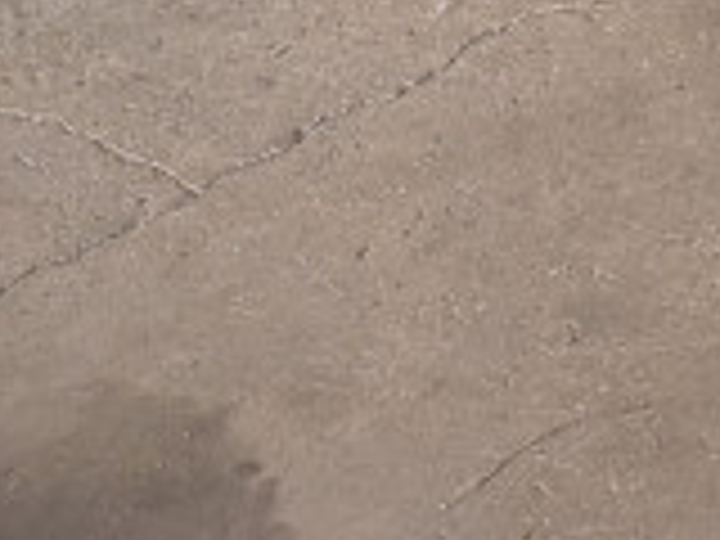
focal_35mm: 150
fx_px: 3120
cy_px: -1006
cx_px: 1544
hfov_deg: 11.5
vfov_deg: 8.5
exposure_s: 1/30
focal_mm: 6.9
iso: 73
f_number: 1.68
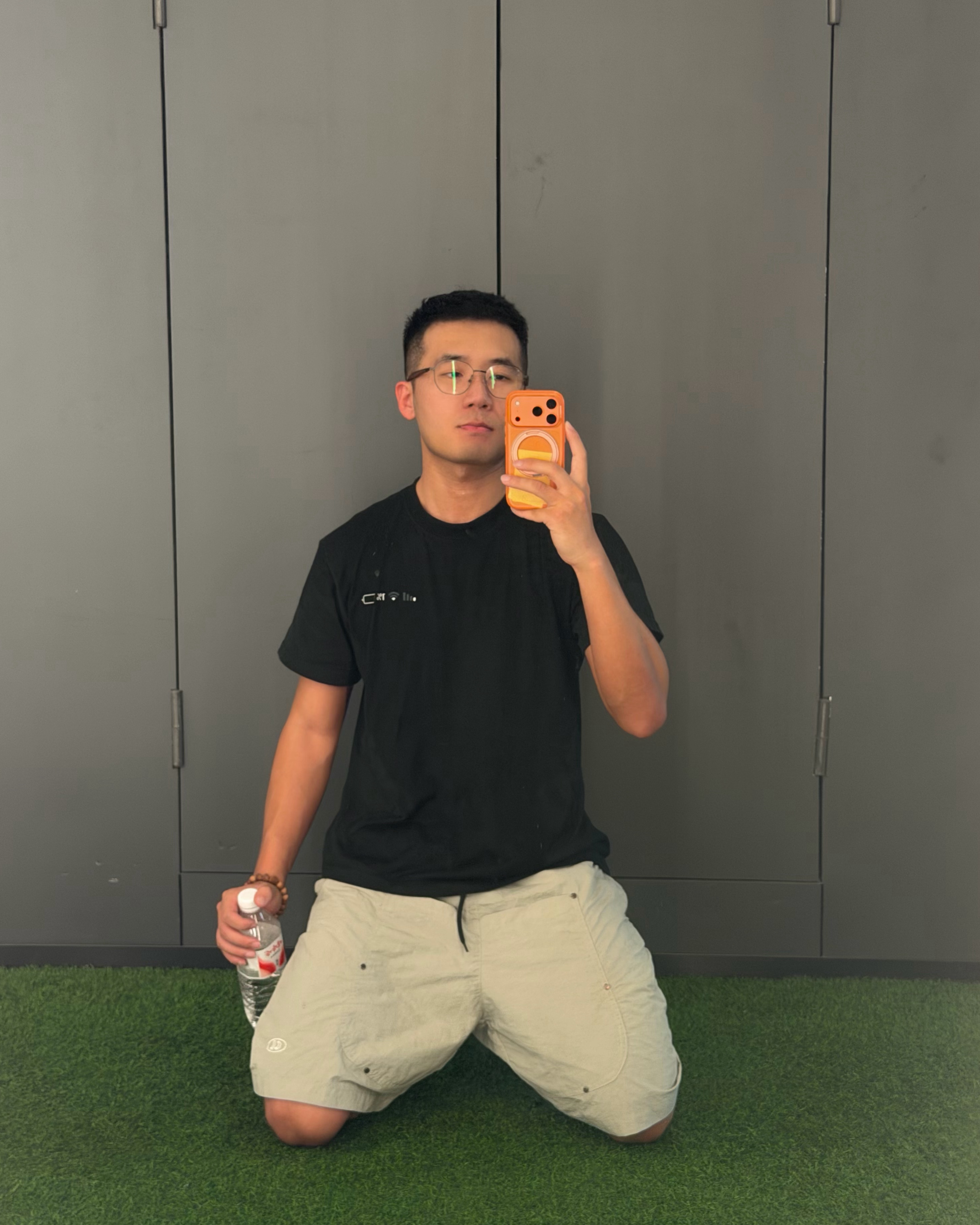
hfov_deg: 51.5
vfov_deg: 62.2
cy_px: 585
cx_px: 492
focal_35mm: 28
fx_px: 1015
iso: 125
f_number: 1.5
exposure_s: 1/60
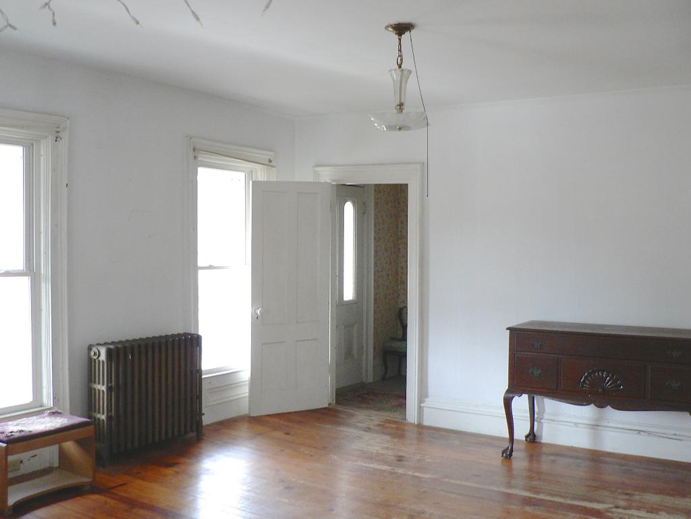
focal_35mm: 36
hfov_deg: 51.4
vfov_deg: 39.7
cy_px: 260
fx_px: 719
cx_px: 346
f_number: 2.8
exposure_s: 1/30
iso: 200
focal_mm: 6
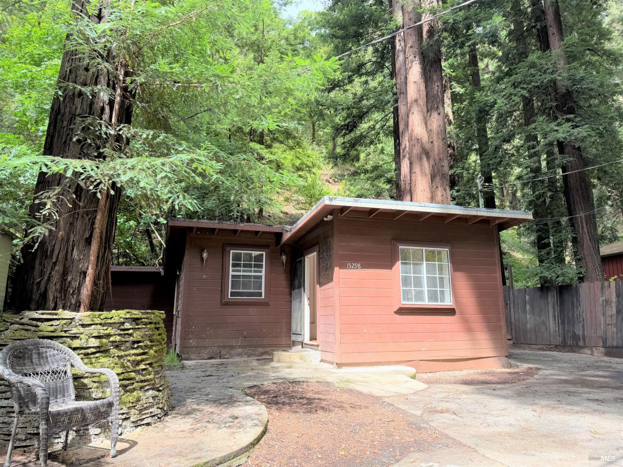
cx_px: 312
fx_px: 432
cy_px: 234
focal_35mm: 24
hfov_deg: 71.6
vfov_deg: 56.8
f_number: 1.78
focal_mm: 6.76
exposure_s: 1/689
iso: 80
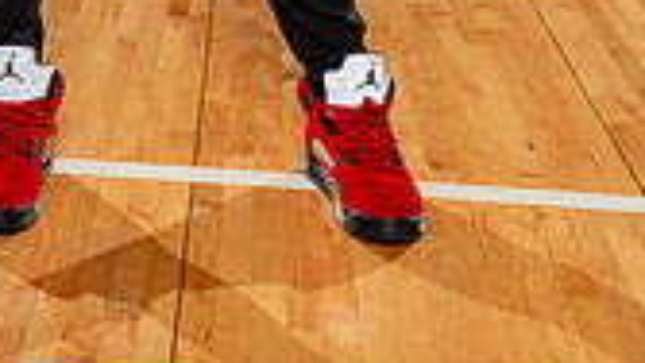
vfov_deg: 11.0
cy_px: -448
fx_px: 1642
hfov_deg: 21.8
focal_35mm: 96
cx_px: 89
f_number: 5.6
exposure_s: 1/250
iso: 200
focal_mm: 34
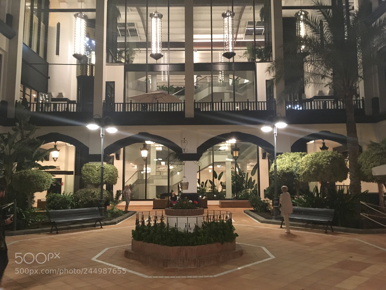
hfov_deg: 61.7
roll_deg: -0.2
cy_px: 145
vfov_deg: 48.2
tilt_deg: +6.1
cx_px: 193
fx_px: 323
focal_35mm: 29
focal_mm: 4.15
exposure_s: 1/17
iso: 400
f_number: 2.2
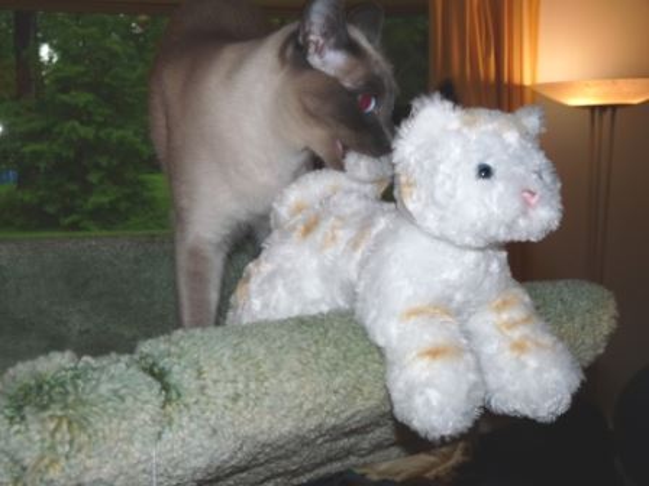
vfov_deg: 27.5
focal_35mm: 53
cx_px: 324
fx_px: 994
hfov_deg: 36.2
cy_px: 243
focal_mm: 9.5
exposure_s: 1/60
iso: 100
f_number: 3.2
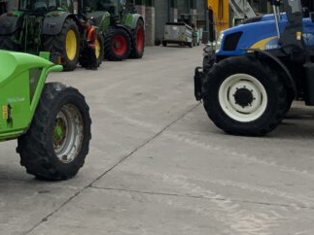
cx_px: 6
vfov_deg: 15.1
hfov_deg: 20.7
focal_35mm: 92
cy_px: -92
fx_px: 834
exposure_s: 1/804
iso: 16
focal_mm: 3
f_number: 1.8
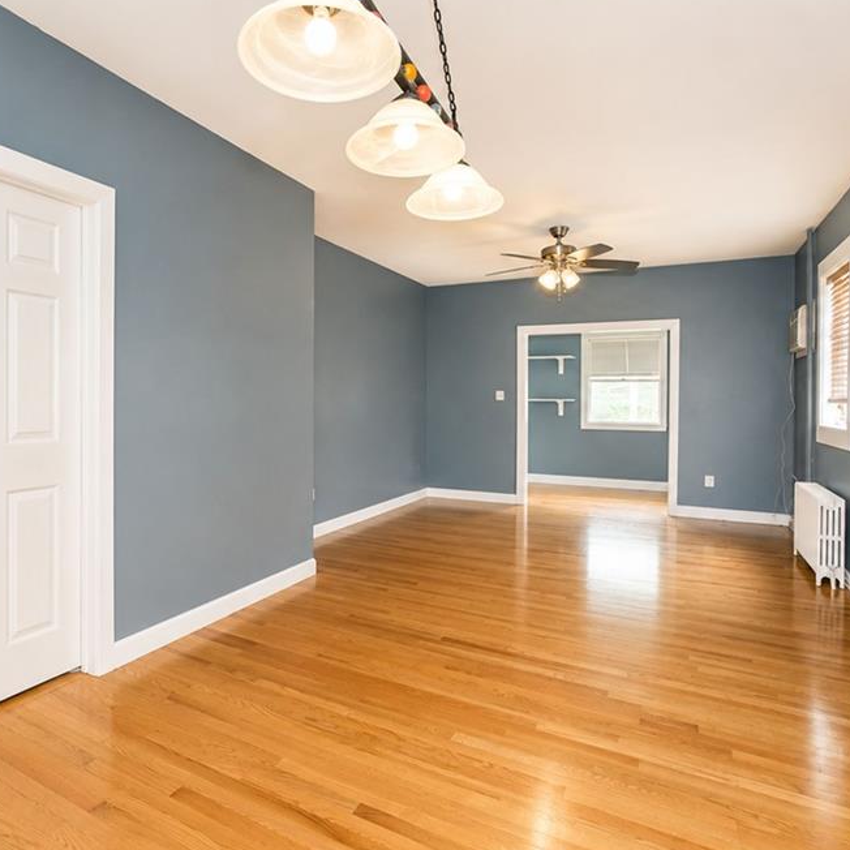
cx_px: 378
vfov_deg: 74.8
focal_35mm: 20
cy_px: 429
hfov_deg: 74.6
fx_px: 556
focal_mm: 10
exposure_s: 1/80
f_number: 8
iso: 2000
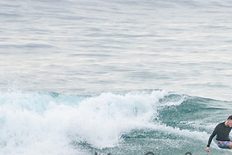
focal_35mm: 1130
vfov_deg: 1.2
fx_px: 7282
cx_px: 222
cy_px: 144
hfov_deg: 1.8
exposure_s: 1/1250
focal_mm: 400
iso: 500
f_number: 6.3
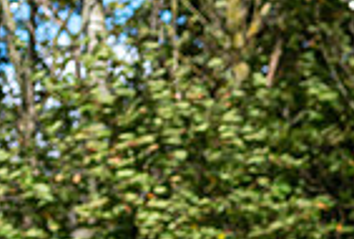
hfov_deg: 4.1
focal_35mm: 490
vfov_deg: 2.8
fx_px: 4834
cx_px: 824
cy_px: 394
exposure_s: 1/2000
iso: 160
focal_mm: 86
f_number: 3.2
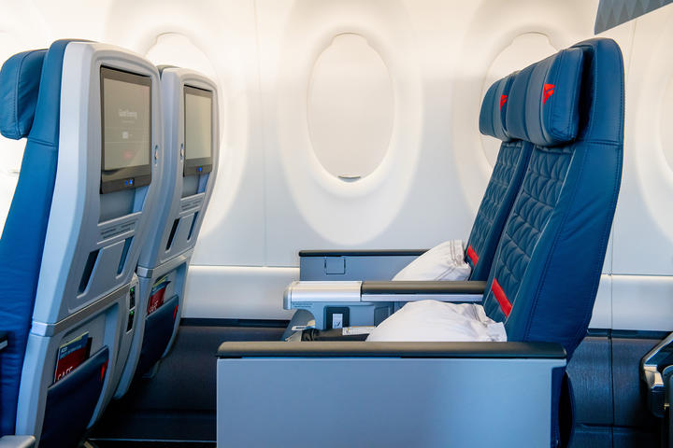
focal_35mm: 48
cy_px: 224
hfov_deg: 41.1
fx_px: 897
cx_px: 336
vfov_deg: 28.1
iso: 1600
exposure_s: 1/13
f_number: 10
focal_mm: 48
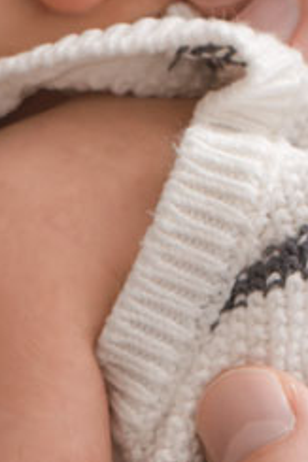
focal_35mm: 514
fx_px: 6605
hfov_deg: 2.7
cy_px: 445
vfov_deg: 4.0
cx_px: -217
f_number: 10
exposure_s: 1/125
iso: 3200
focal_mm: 105
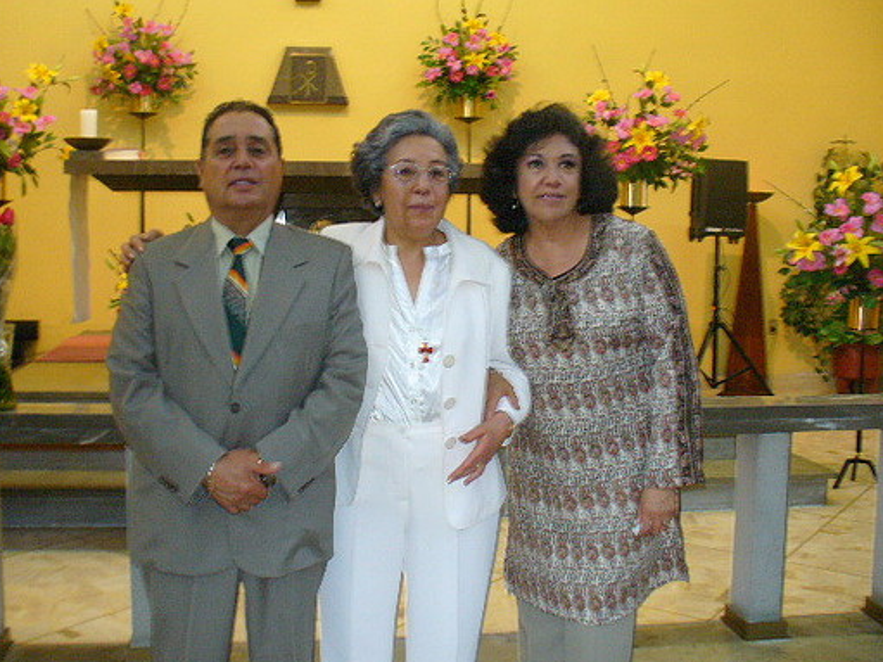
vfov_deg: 34.3
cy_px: 290
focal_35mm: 42
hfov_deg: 44.8
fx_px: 1071
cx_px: 418
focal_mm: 6.1
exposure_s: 1/8
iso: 160
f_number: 2.8
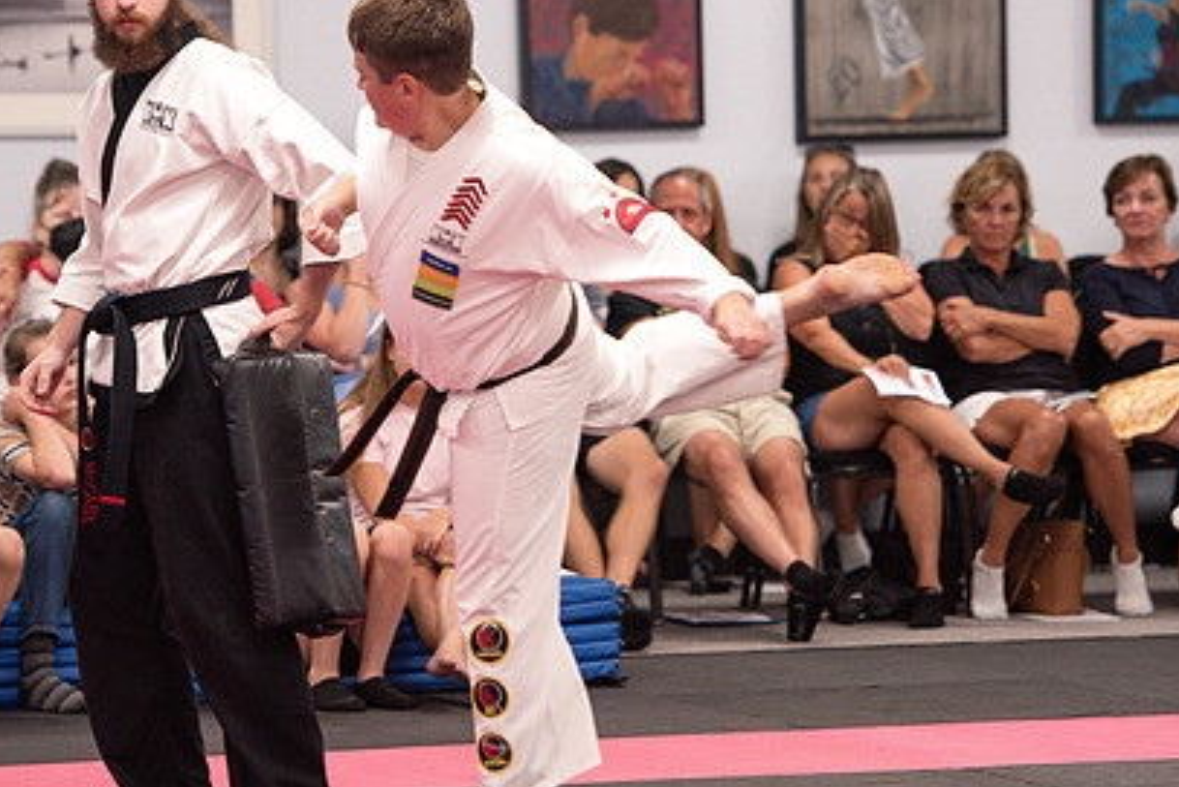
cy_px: 386
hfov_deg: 9.2
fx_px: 7305
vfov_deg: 6.2
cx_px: 597
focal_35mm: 223
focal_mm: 135
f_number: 2.8
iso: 1600
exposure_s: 1/400
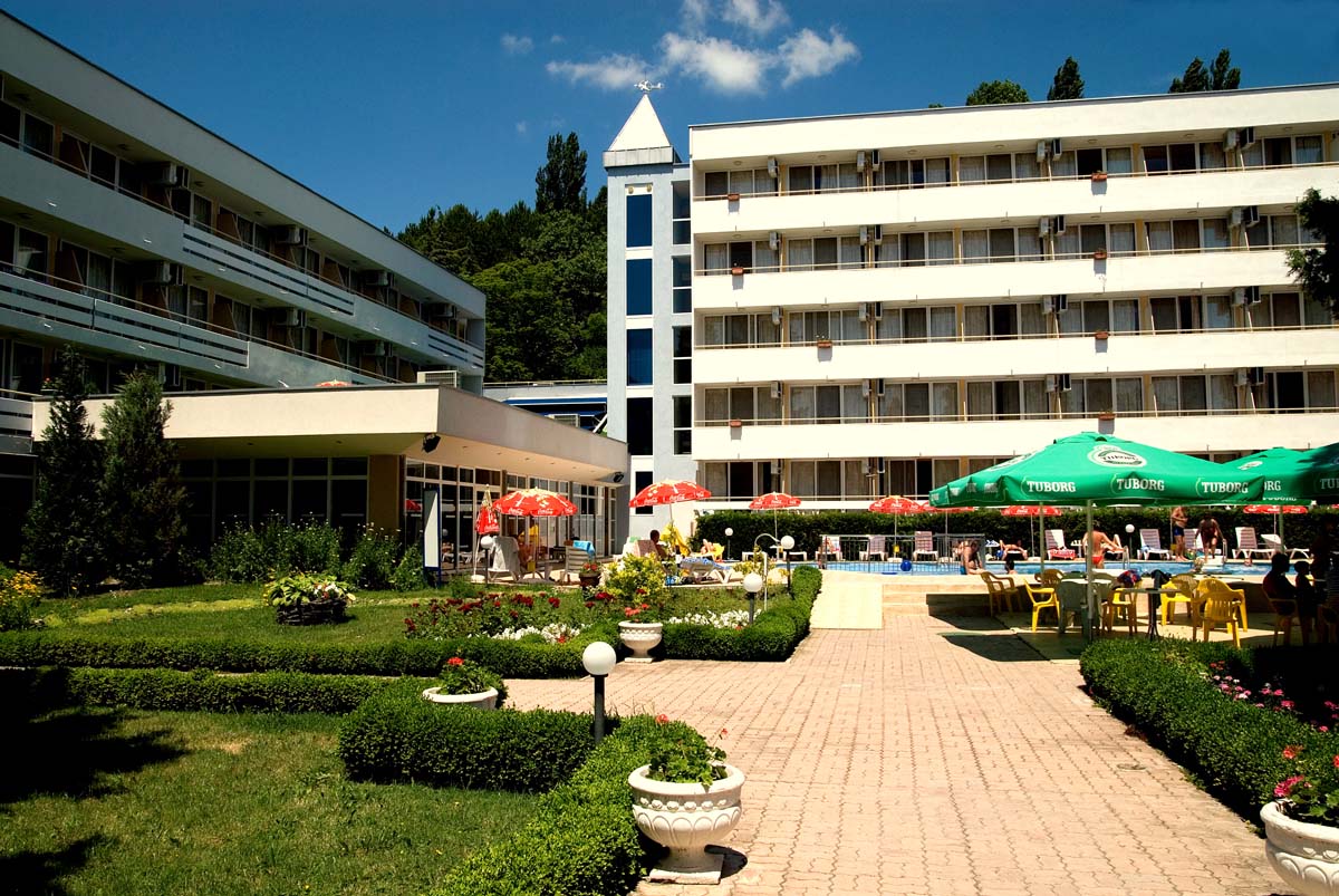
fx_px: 1005
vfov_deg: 48.0
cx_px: 670
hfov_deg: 67.3
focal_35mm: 27
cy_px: 448
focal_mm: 18
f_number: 9
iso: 100
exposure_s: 1/320
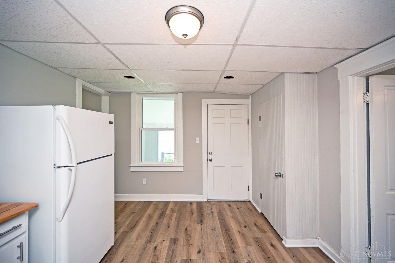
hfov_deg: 104.3
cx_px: 198
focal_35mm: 14
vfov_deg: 81.2
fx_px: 154
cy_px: 132
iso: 250
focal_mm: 14
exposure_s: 1/60
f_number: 4
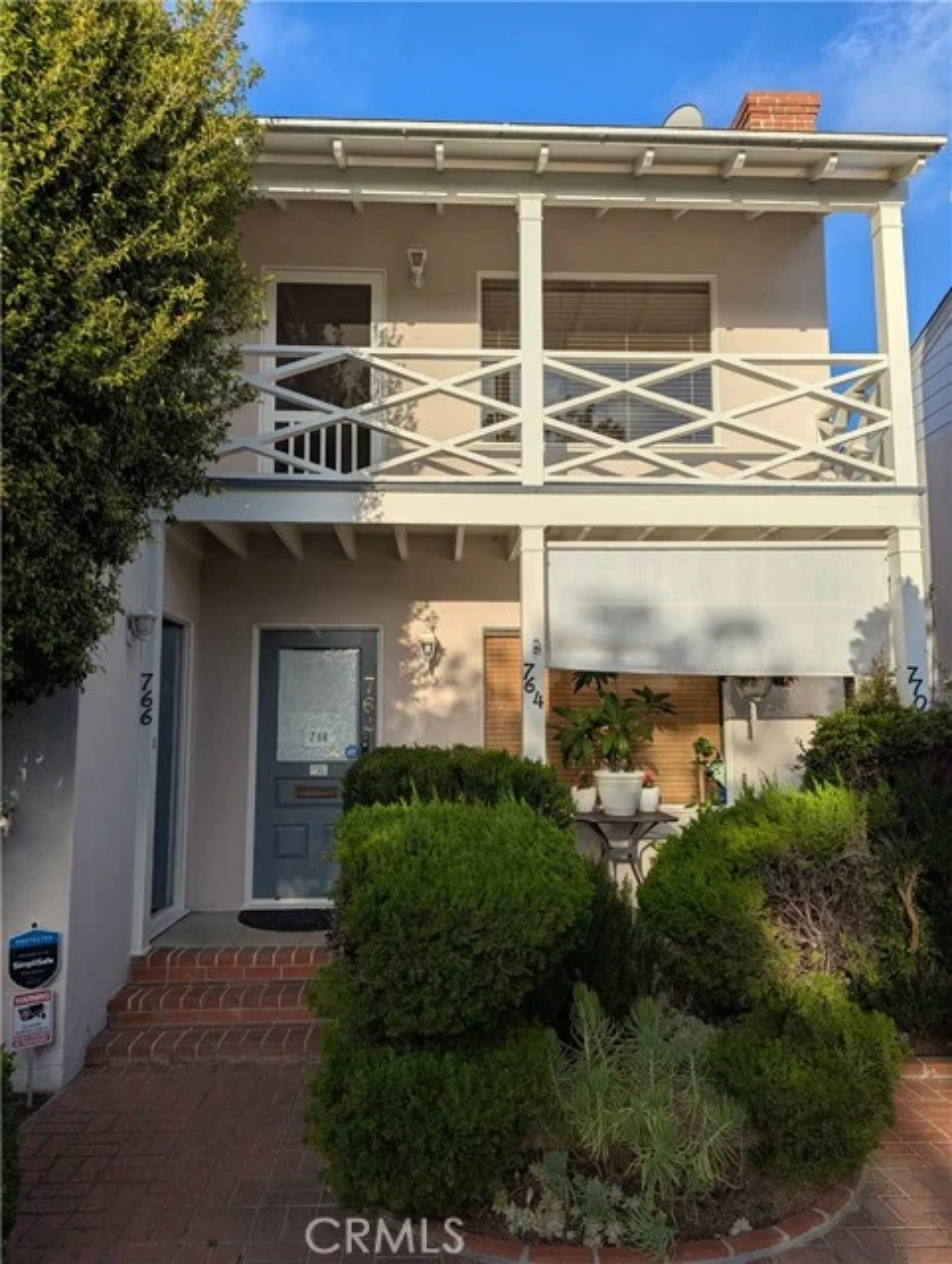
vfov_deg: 71.5
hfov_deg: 56.9
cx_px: 476
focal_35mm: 24
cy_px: 632
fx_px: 878
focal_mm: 6.81
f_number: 1.85
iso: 47
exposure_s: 1/2463
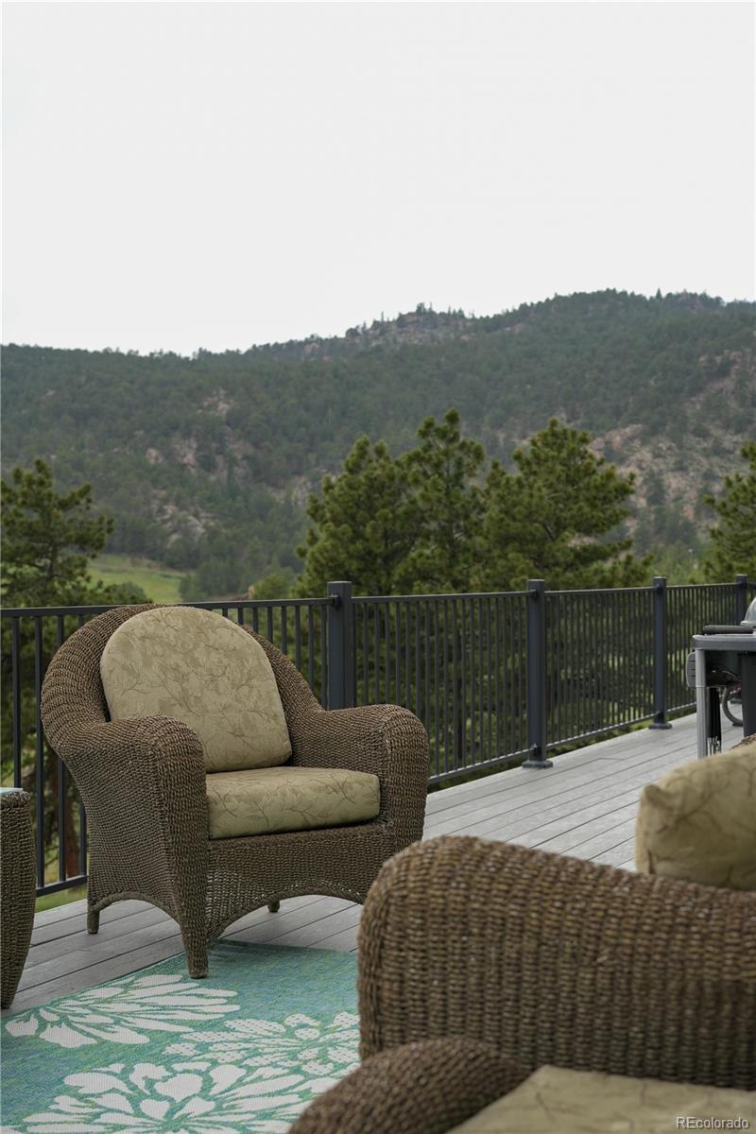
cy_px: 567
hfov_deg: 24.6
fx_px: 1732
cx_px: 378
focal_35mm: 55
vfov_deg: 36.2
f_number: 5
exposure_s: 1/125
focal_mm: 55
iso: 320
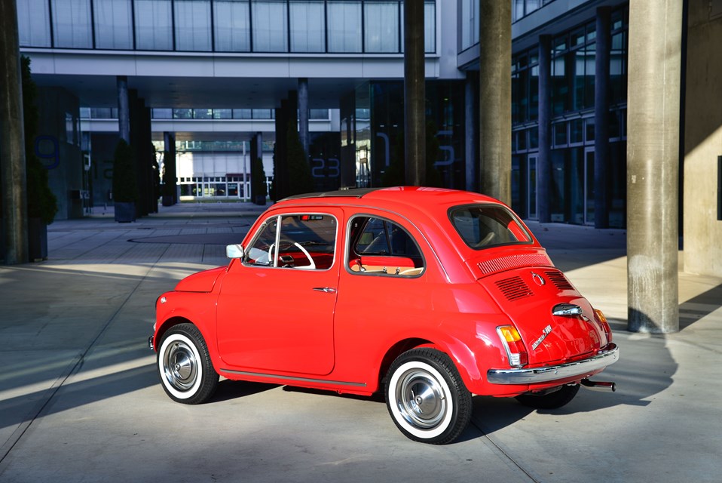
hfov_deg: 36.2
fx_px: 1104
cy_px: 242
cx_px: 361
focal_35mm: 55
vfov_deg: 24.7
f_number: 6.3
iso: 100
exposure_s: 1/125
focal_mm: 55
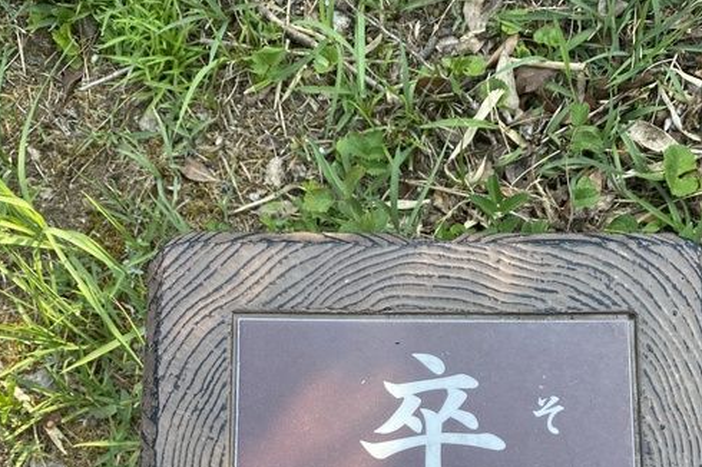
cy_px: 432
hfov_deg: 43.6
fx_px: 877
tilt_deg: -80.9
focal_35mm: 45
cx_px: 393
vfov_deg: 28.5
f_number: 1.8
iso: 32
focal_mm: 4.25
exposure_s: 1/426
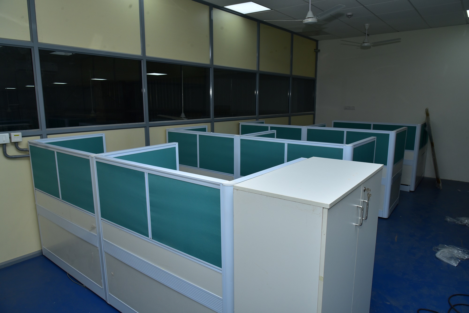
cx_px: 234
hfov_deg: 73.7
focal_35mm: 24
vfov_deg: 53.2
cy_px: 156
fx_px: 313
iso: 400
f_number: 10
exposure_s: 1/160
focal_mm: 24
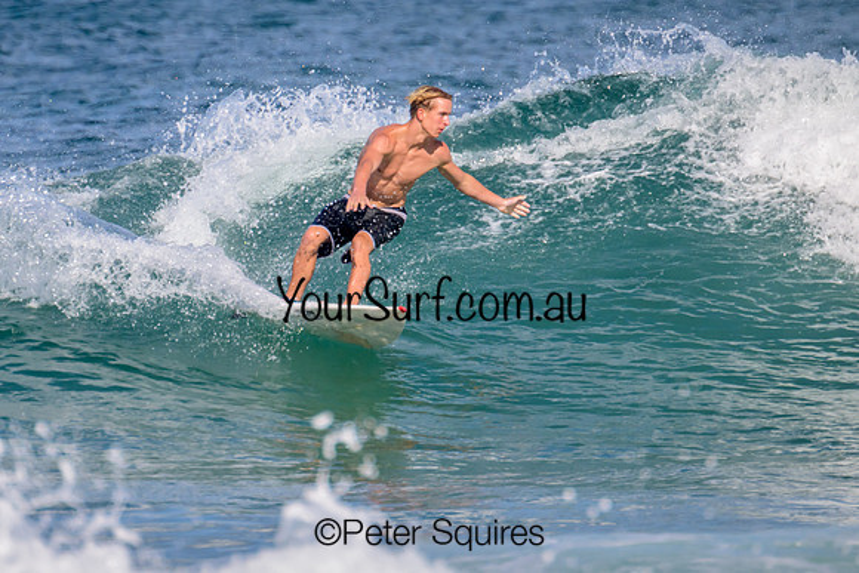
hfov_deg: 2.0
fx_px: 24560
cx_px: 307
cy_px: 270
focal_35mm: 1029
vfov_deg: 1.3
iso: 900
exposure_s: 1/2000
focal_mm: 800
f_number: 11
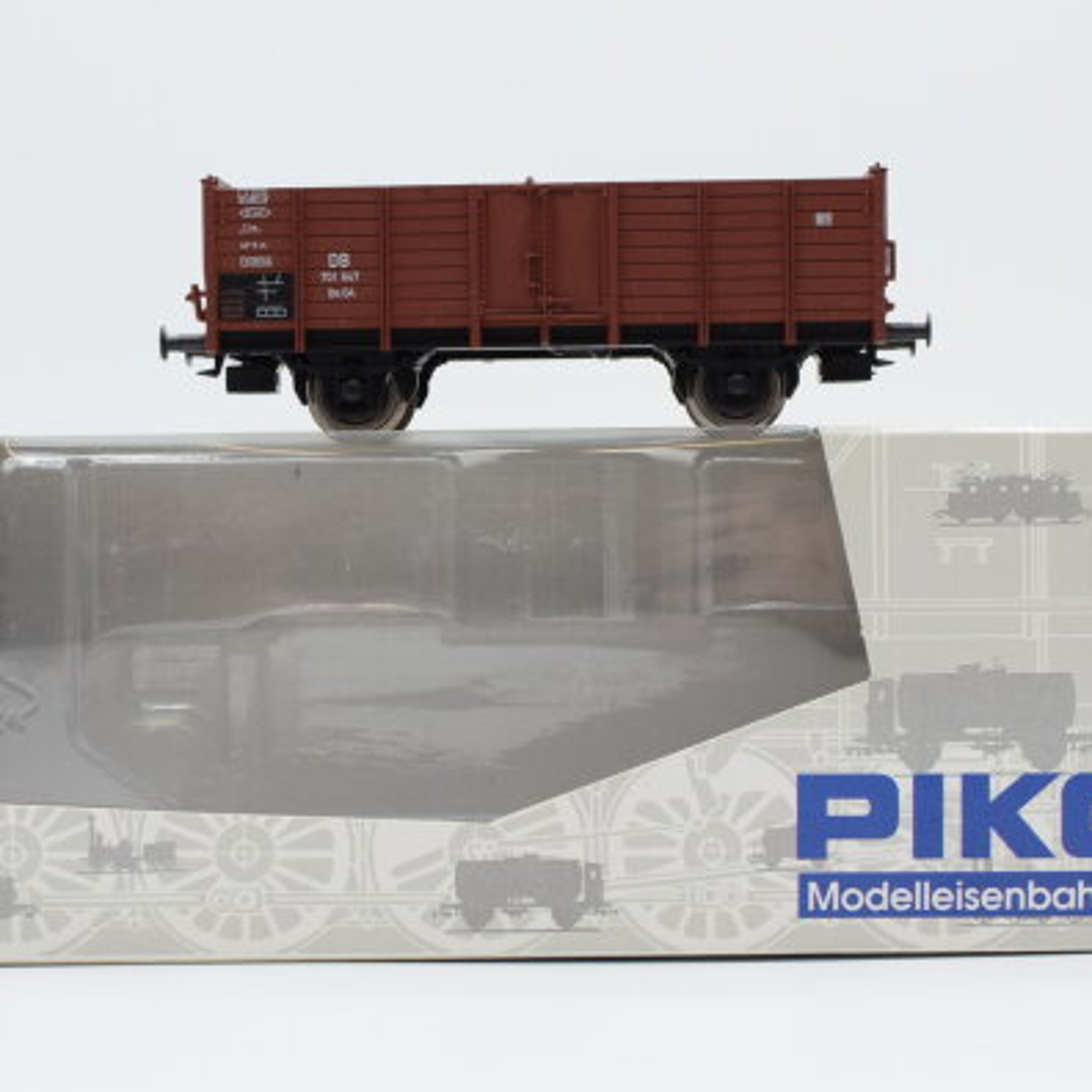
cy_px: 550
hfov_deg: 25.5
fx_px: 2414
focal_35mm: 68
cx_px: 563
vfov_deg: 25.5
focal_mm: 35
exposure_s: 1/250
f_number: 8
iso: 500
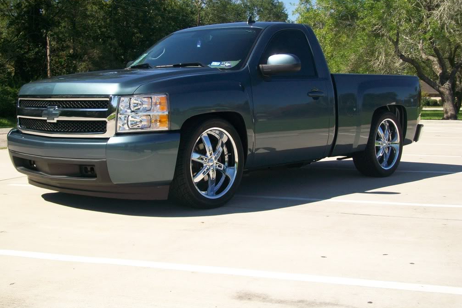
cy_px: 134
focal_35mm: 53
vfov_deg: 25.5
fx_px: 680
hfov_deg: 37.5
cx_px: 228
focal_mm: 8.8
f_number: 3.6
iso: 64
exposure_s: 1/500
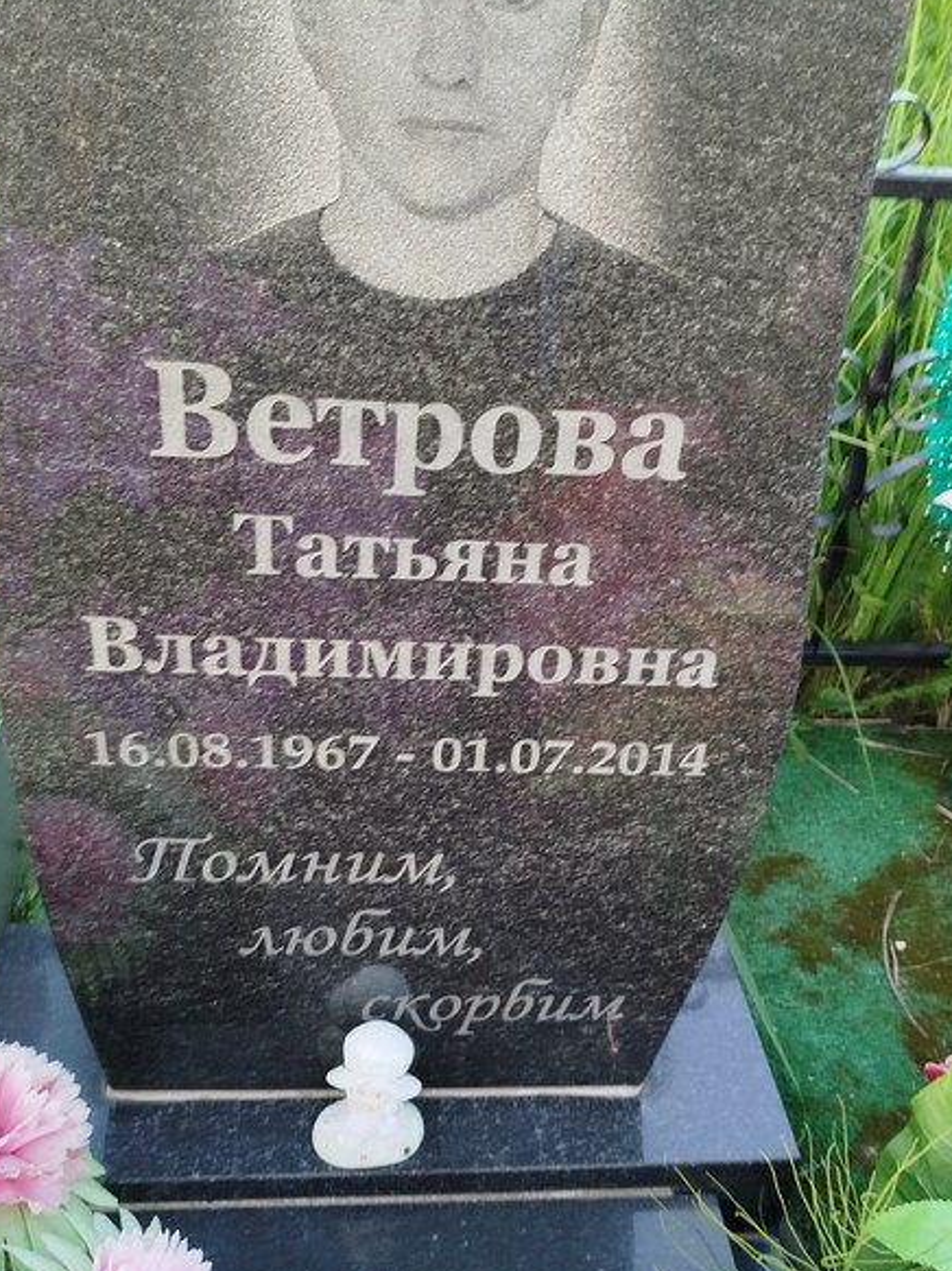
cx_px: 463
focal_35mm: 33
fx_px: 1211
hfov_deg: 42.9
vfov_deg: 55.4
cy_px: 629
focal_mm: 5.31
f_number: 1.7
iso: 100
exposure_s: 1/50
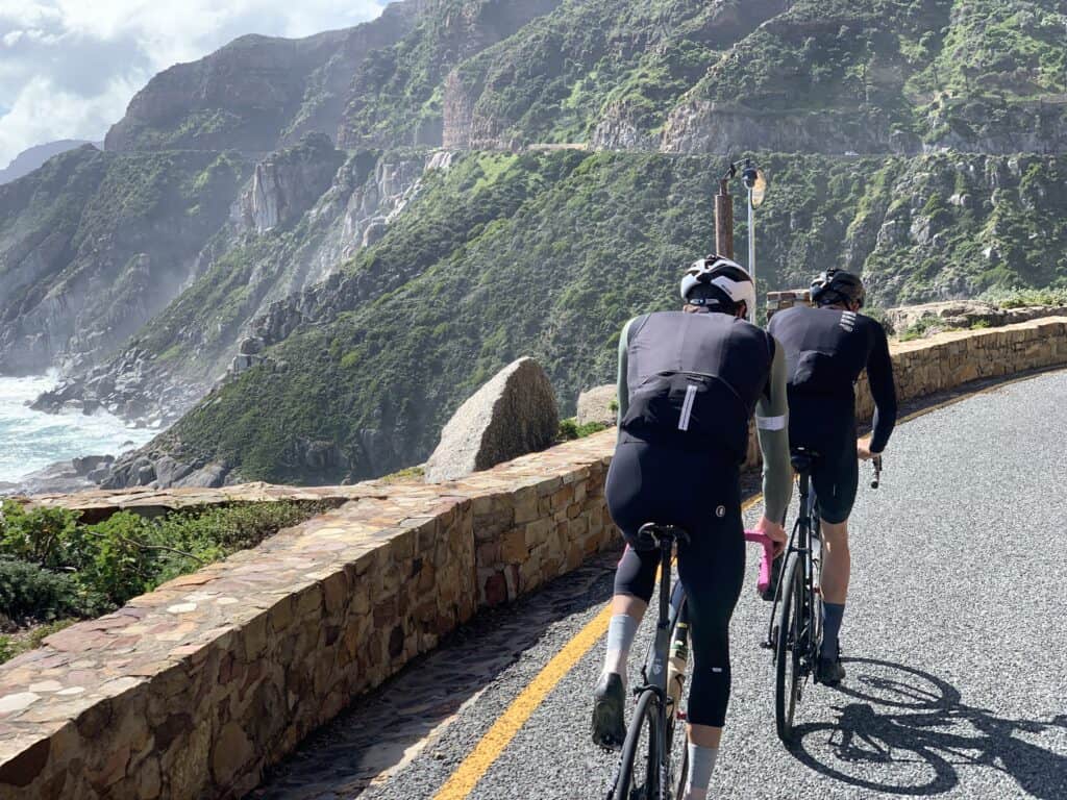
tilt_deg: -4.4
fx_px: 1603
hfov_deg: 36.8
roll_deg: -4.5
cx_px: 534
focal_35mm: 52
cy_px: 400
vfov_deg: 28.0
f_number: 2.4
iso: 16
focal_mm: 6
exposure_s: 1/607
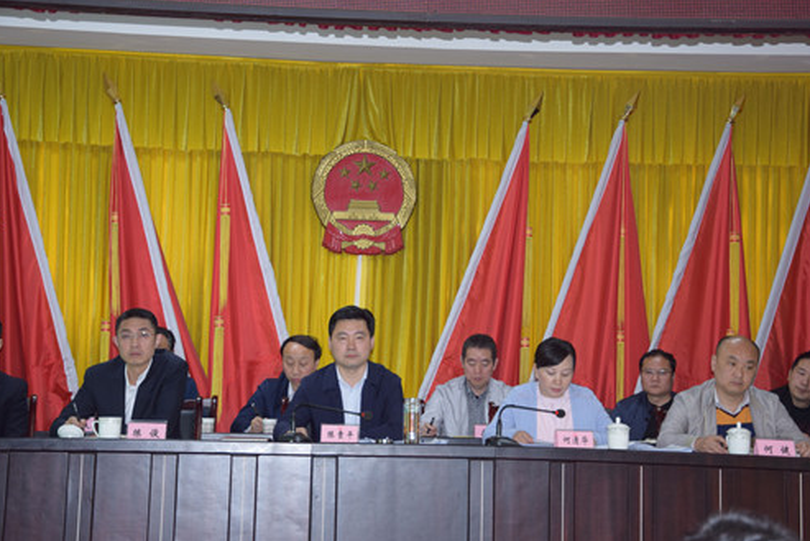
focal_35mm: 76
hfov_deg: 26.6
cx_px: 404
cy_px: 270
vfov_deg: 18.0
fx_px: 1710
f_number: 5
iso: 800
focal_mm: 50
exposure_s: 1/60
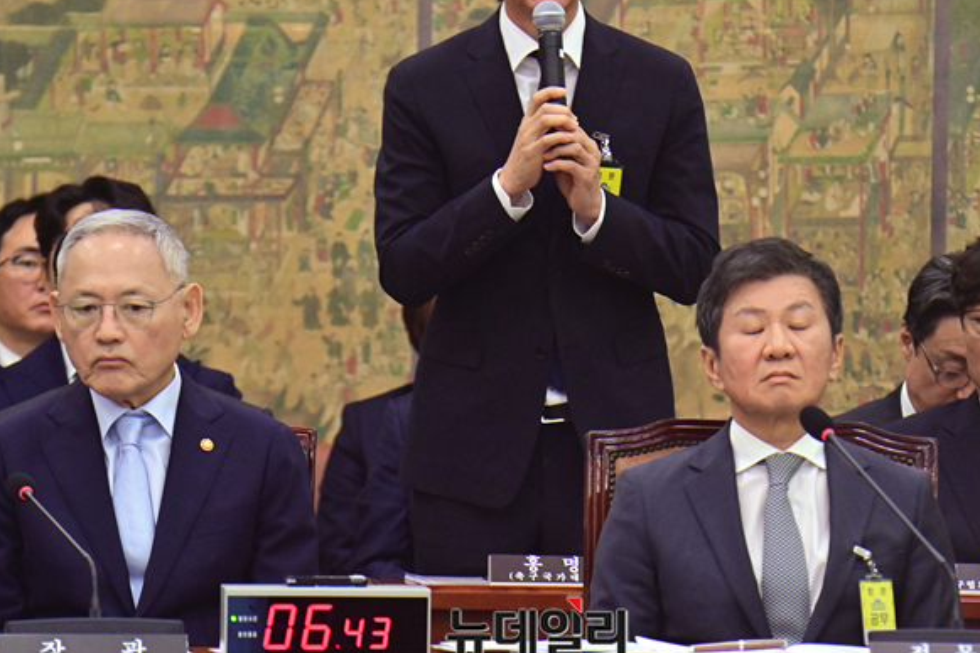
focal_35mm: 372
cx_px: 535
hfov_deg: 5.5
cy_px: 242
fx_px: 10123
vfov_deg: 3.7
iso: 6400
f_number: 7.1
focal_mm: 270
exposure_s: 1/250
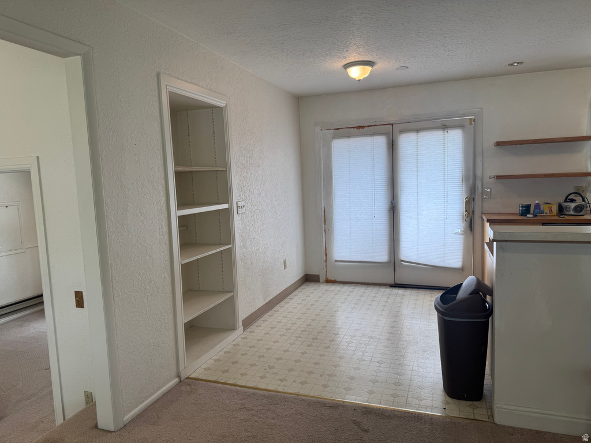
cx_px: 296
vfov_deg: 56.8
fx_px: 410
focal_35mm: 24
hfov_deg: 71.6
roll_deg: +2.2
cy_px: 222
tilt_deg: -5.3
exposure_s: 1/236
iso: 64
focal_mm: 6.76
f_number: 1.78
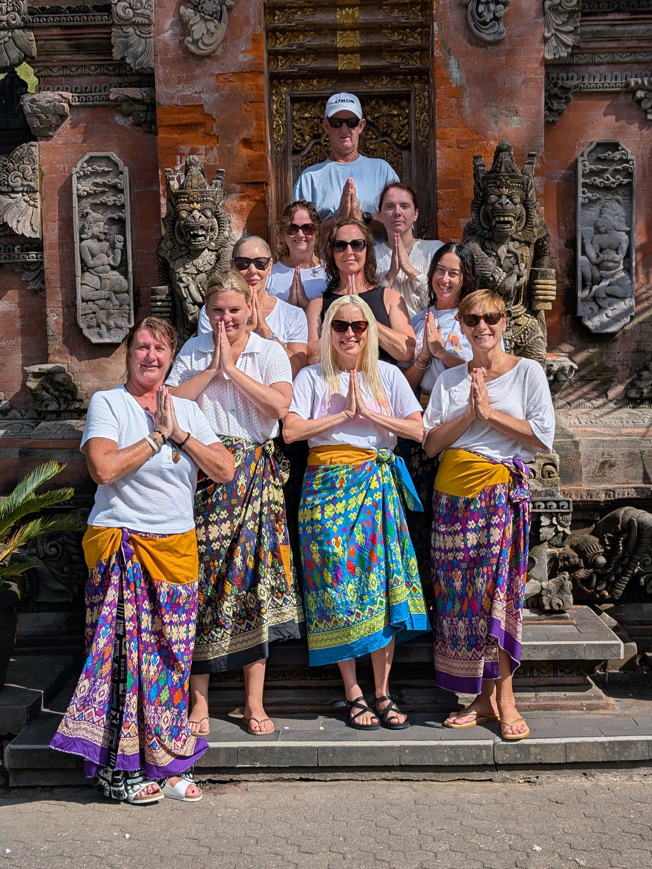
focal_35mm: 50
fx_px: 1256
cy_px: 431
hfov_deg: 29.1
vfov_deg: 38.2
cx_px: 333
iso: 20
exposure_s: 1/1595
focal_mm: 6.9
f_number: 1.68
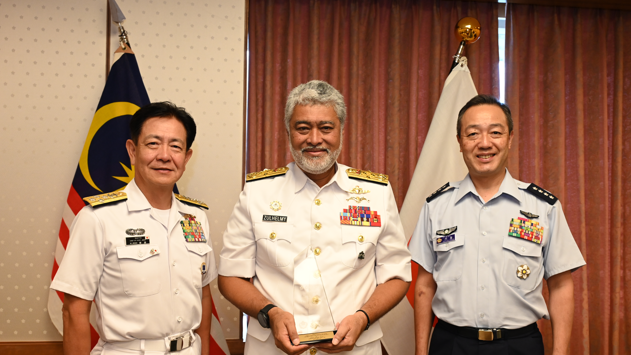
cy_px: 205
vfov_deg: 32.8
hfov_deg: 55.3
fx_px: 602
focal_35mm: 36
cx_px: 319
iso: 2000
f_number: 5.6
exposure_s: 1/125
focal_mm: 34
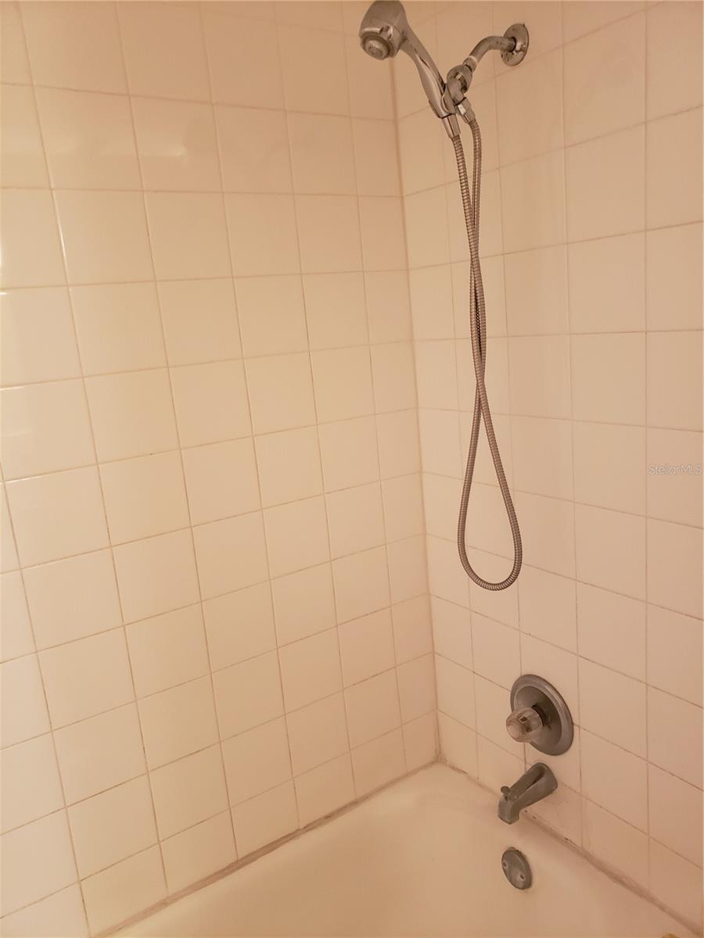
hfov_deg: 53.1
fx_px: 705
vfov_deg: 67.3
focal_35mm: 26
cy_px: 469
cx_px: 352
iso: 320
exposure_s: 1/30
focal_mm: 4.3
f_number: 1.5
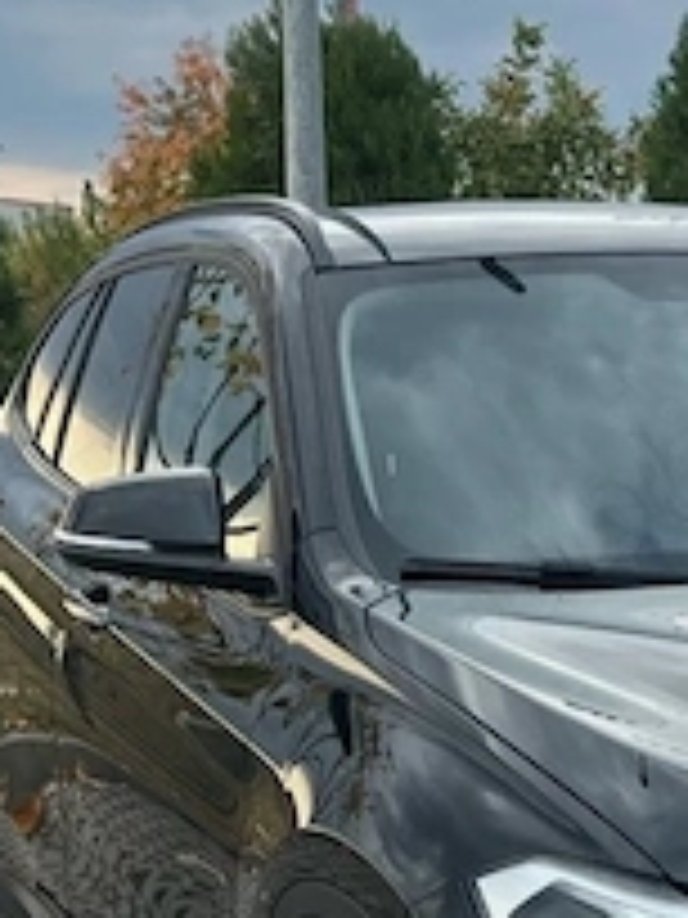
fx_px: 2703
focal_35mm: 102
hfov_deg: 14.0
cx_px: 886
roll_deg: +0.6
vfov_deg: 19.2
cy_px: 562
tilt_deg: -3.5
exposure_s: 1/2353
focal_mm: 5.7
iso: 50
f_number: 1.5
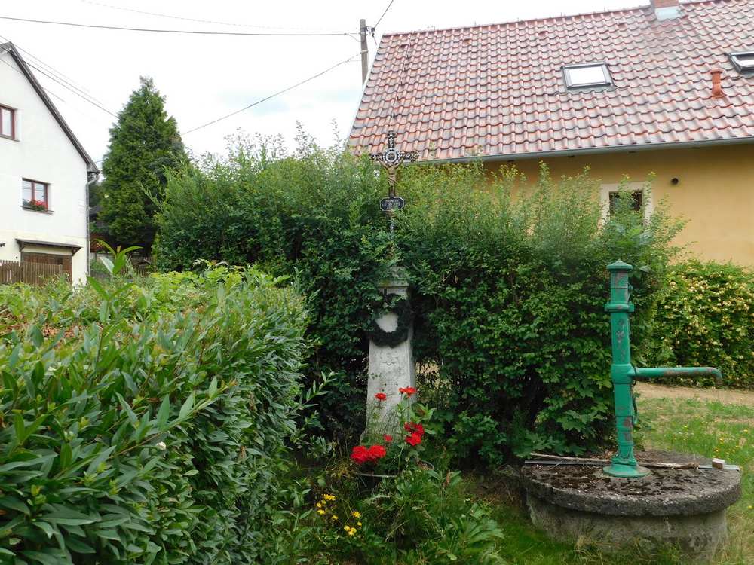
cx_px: 377
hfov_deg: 60.0
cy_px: 282
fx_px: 653
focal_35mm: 30
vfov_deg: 46.8
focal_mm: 5.3
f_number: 3.2
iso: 125
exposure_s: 1/640
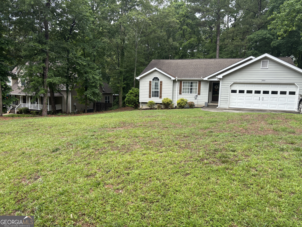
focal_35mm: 26
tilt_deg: -7.4
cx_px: 151
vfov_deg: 53.1
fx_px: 227
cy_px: 114
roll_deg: -1.7
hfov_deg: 67.3
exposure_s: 1/970
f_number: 1.6
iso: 50
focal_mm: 5.96
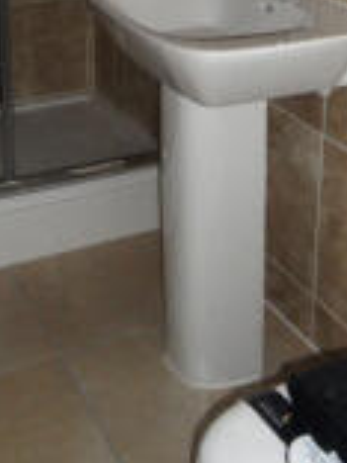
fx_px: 789
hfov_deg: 24.7
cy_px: -25
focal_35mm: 59
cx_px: 122
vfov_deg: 29.9
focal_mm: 3.6
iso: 100
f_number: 3.4
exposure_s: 1/30
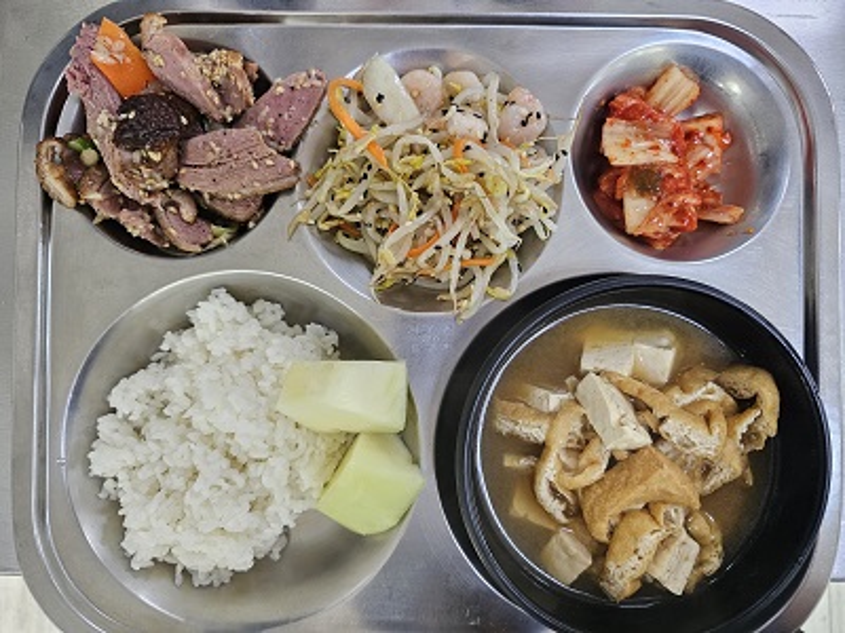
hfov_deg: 73.9
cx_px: 422
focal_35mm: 23
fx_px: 561
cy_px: 316
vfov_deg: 58.9
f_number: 1.7
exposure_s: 1/100
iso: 640
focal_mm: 6.3
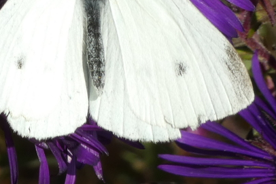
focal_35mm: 764
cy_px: -20
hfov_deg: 2.7
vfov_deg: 1.8
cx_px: 95
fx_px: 5859
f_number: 5.6
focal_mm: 62.7
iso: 80
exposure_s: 1/160
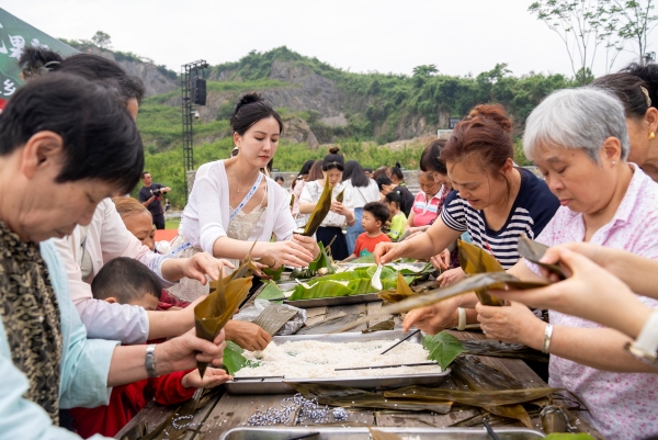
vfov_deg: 53.2
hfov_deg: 73.7
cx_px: 329
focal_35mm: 24
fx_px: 439
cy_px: 220
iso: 100
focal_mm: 24
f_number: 3.5
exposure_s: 1/200
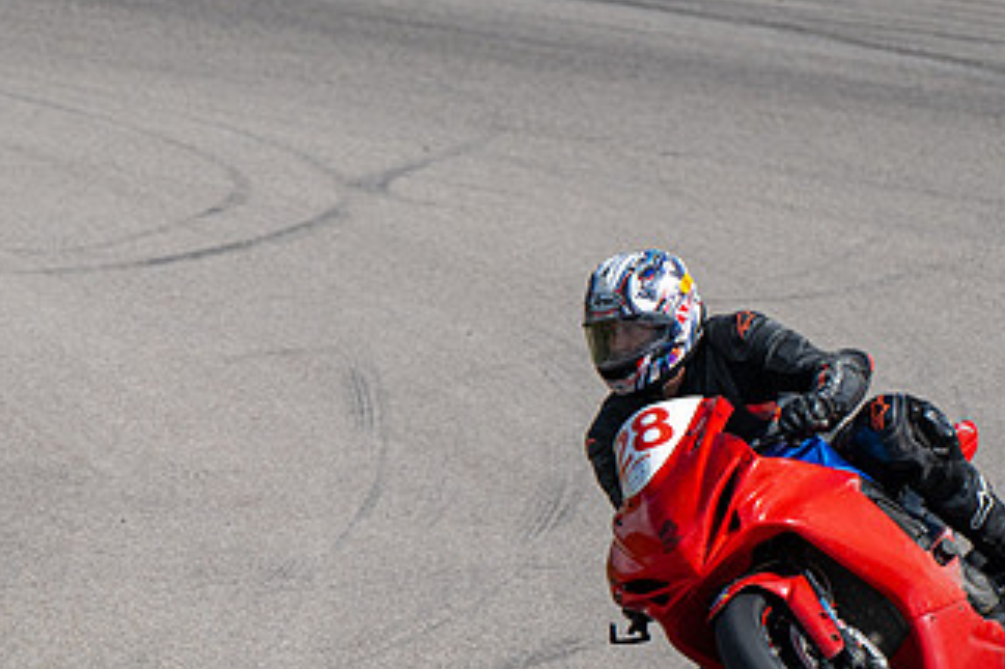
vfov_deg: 2.0
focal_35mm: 693
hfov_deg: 3.0
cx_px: 601
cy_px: 545
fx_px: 19336
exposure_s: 1/1250
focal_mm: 290
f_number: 9
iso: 250
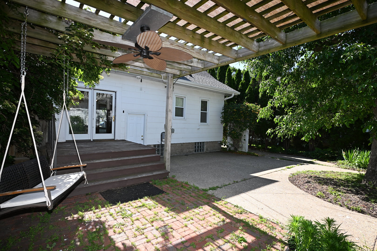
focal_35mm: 18
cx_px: 188
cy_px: 126
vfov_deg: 67.4
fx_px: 188
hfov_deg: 90.0
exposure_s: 1/160
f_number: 6.3
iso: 100
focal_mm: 12
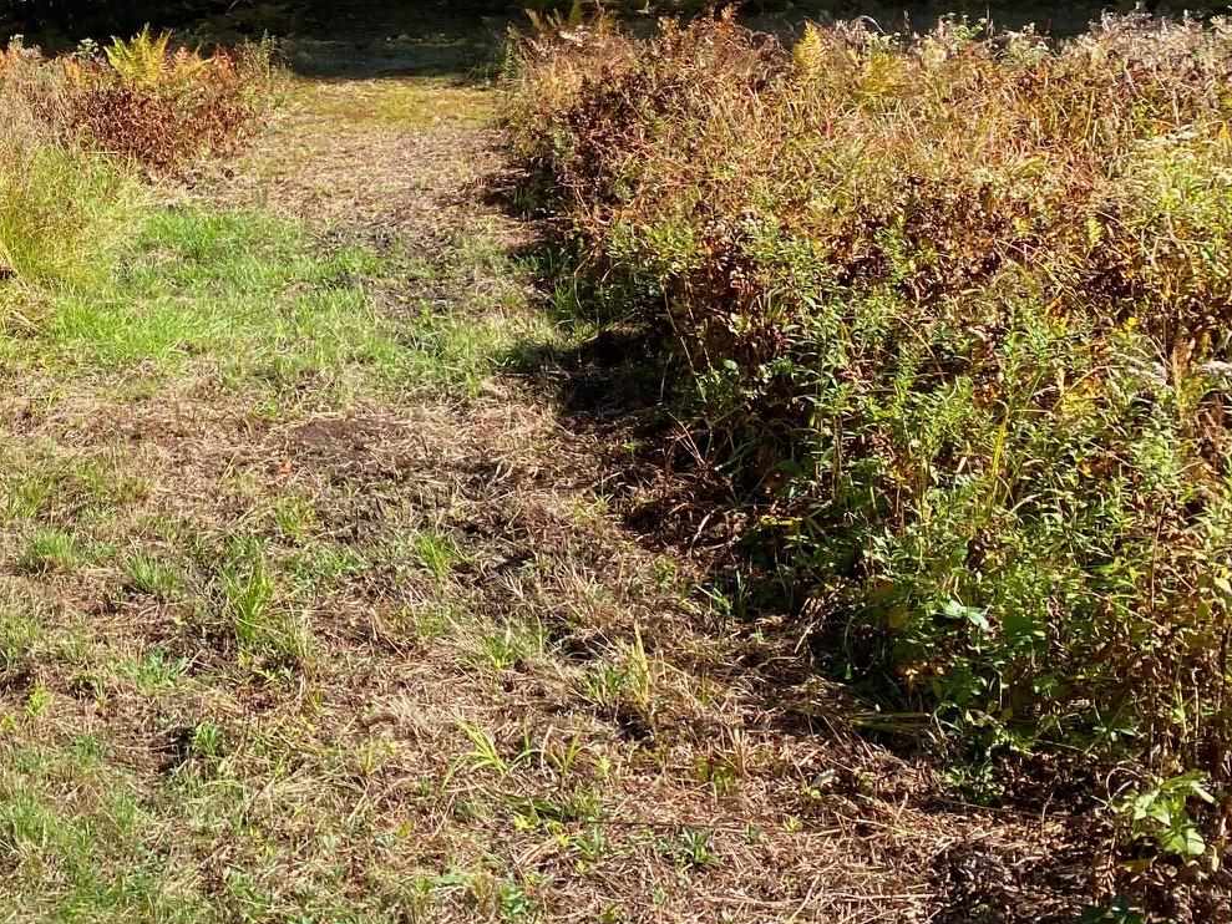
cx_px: 76
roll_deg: +1.5
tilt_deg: -7.0
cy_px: 183
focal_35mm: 53
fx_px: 1887
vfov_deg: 27.0
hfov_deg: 33.8
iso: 32
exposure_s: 1/810
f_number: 1.8
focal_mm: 4.25
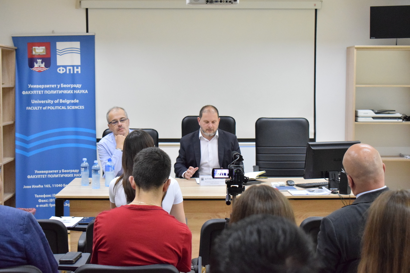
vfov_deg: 20.2
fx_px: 769
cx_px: 205
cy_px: 136
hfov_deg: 29.9
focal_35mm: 68
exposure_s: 1/100
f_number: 5.6
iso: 3200
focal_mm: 45
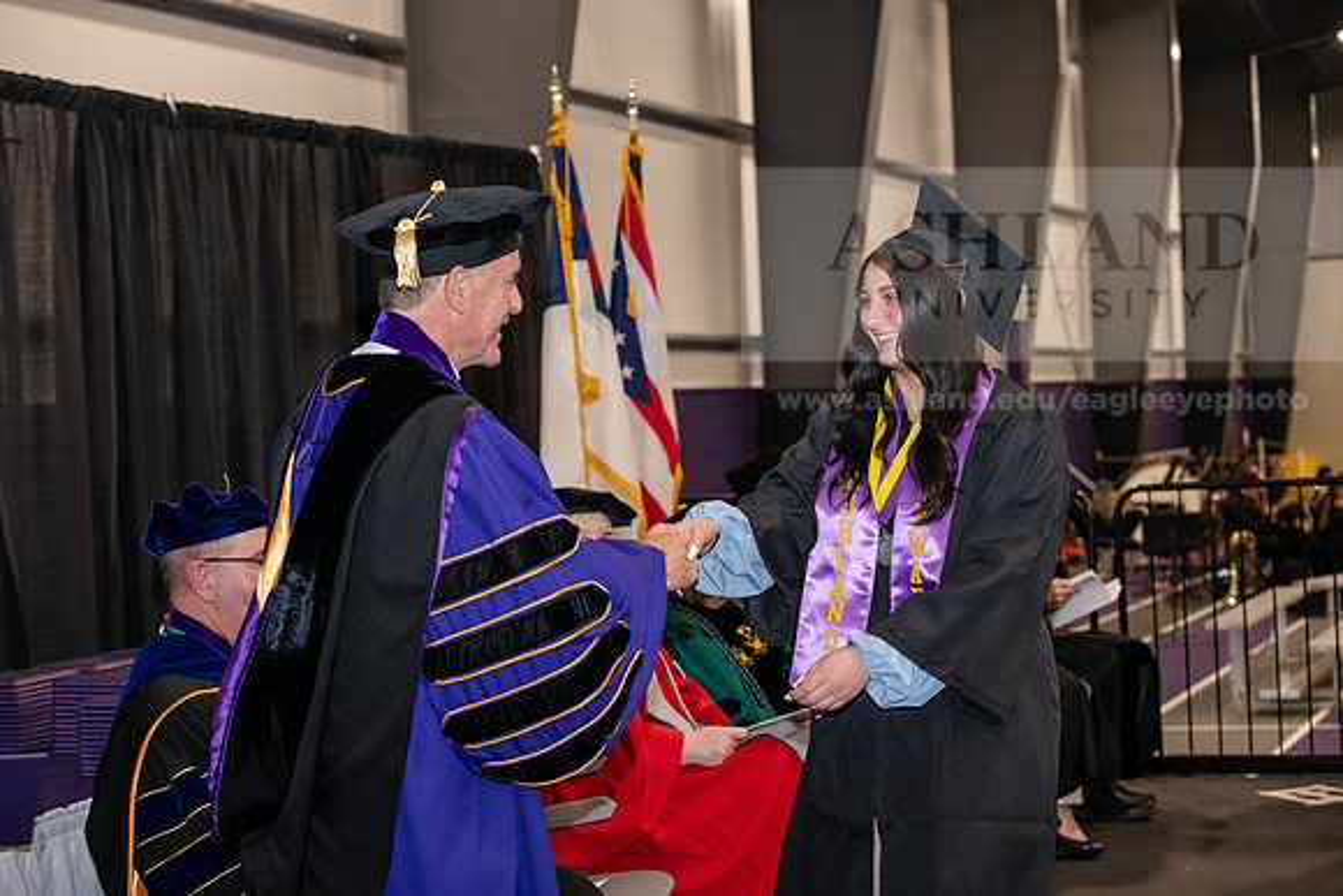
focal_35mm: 70
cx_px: 672
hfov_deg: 28.8
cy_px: 448
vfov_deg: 19.5
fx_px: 2612
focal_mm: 70
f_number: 5
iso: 2500
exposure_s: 1/200
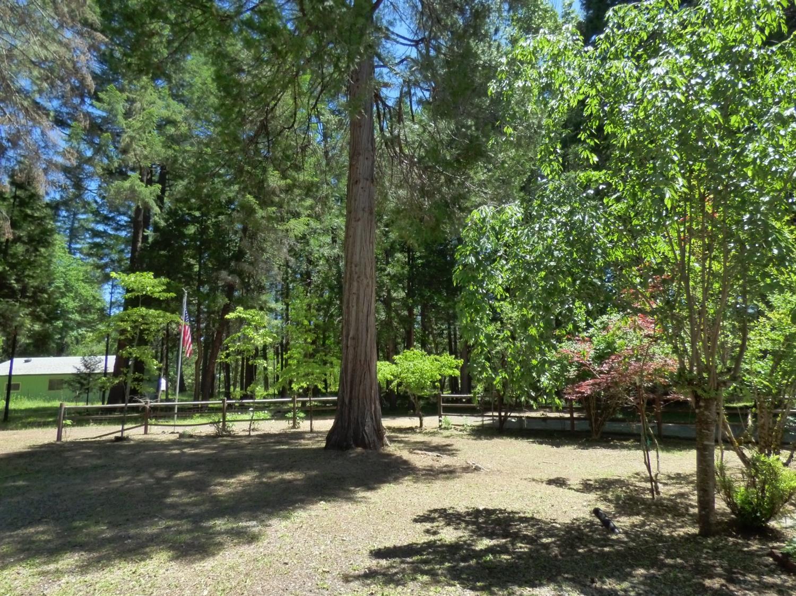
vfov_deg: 65.9
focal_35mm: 20
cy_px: 298
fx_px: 460
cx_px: 398
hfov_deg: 81.8
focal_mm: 3.58
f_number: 2.8
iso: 400
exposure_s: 1/640
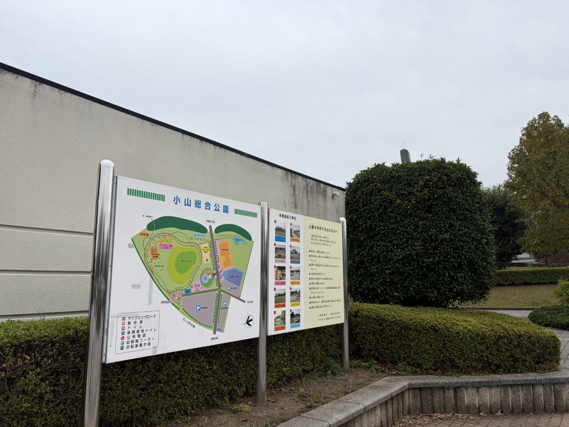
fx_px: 427
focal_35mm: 26
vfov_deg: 53.1
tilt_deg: +10.3
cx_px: 284
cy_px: 214
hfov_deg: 67.3
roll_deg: +0.7
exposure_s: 1/1364
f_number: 1.6
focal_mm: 5.96
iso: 50
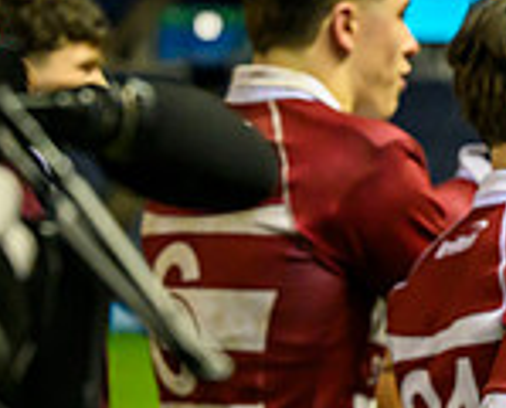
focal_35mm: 255
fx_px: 3829
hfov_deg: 7.3
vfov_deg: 6.1
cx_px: 917
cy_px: 362
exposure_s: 1/800
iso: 3200
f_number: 4
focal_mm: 70
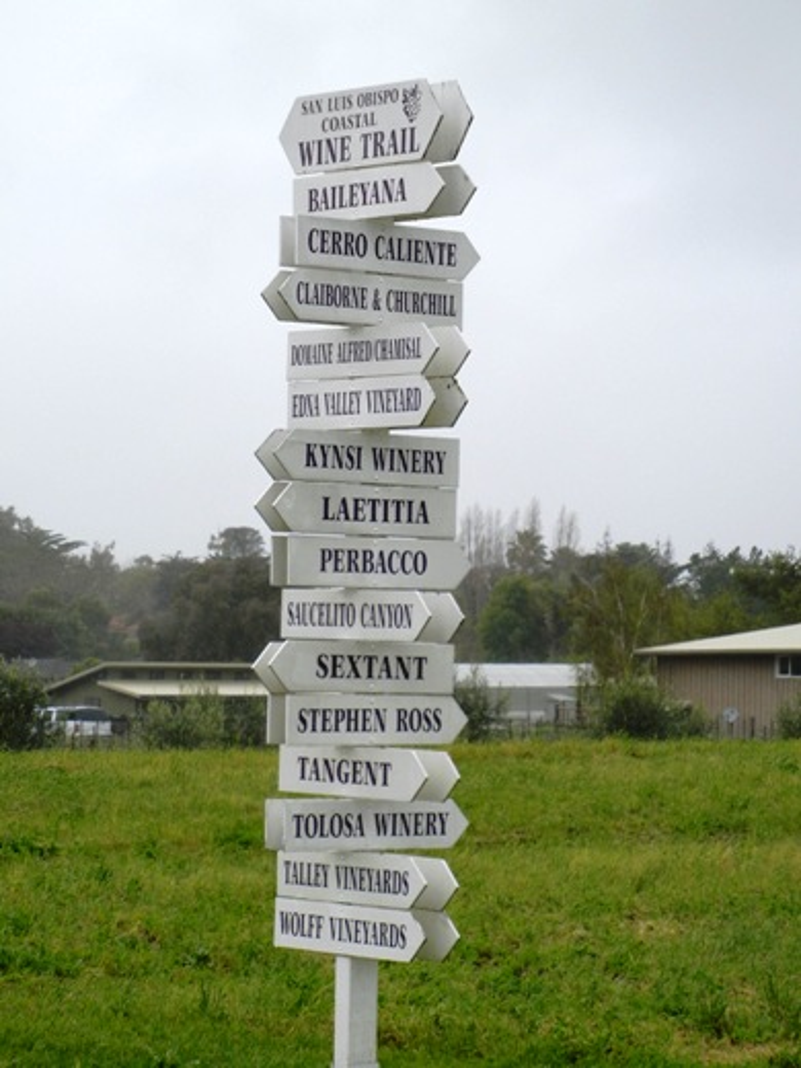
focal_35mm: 116
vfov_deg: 17.0
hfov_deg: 12.8
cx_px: 400
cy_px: 534
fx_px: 3579
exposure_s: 1/886
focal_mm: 20.9
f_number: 4.6
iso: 160
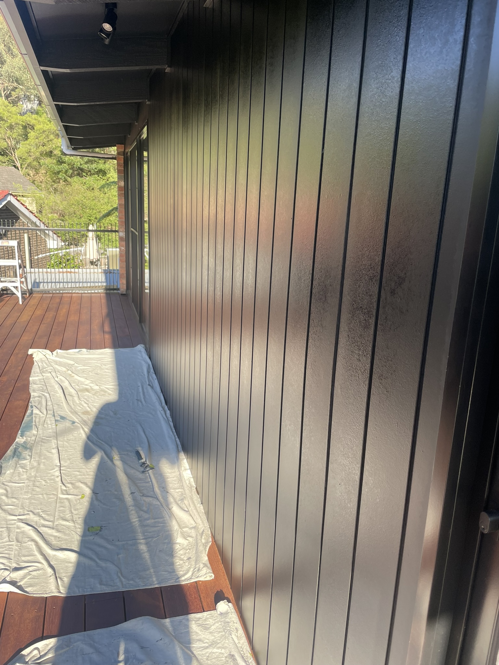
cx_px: 250
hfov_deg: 53.1
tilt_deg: -13.2
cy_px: 332
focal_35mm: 26
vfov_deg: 67.3
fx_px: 500
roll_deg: -2.4
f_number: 1.6
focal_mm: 4.2
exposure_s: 1/479
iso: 32
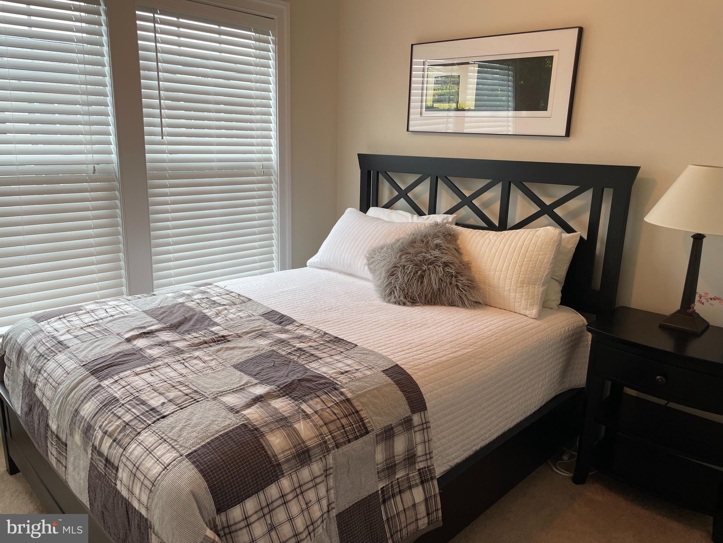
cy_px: 272
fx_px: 543
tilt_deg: -11.9
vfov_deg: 53.1
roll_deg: -0.7
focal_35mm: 26
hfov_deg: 67.3
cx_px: 362
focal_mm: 4.2
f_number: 1.6
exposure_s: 1/60
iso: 64
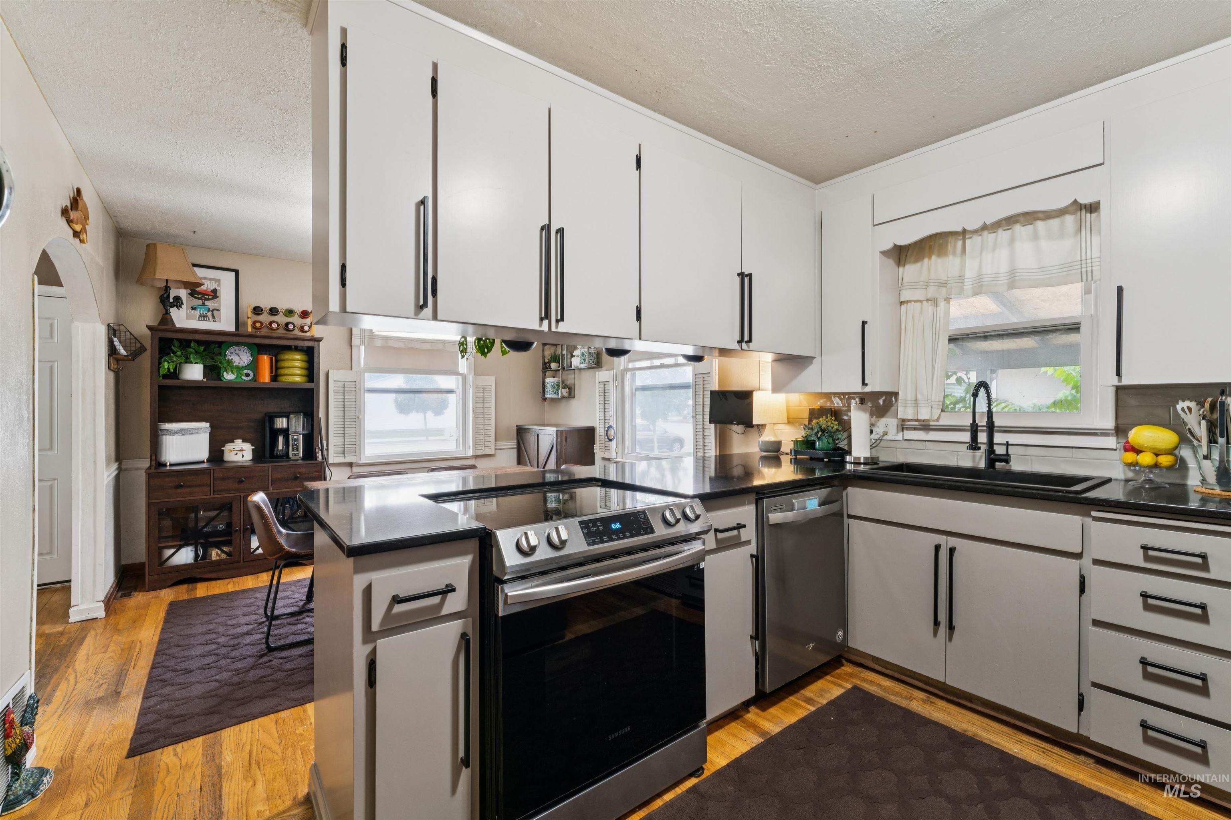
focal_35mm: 15
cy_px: 410
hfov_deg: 98.9
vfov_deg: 75.9
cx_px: 616
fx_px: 527
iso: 400
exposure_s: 1/1.67
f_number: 13
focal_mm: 15.4
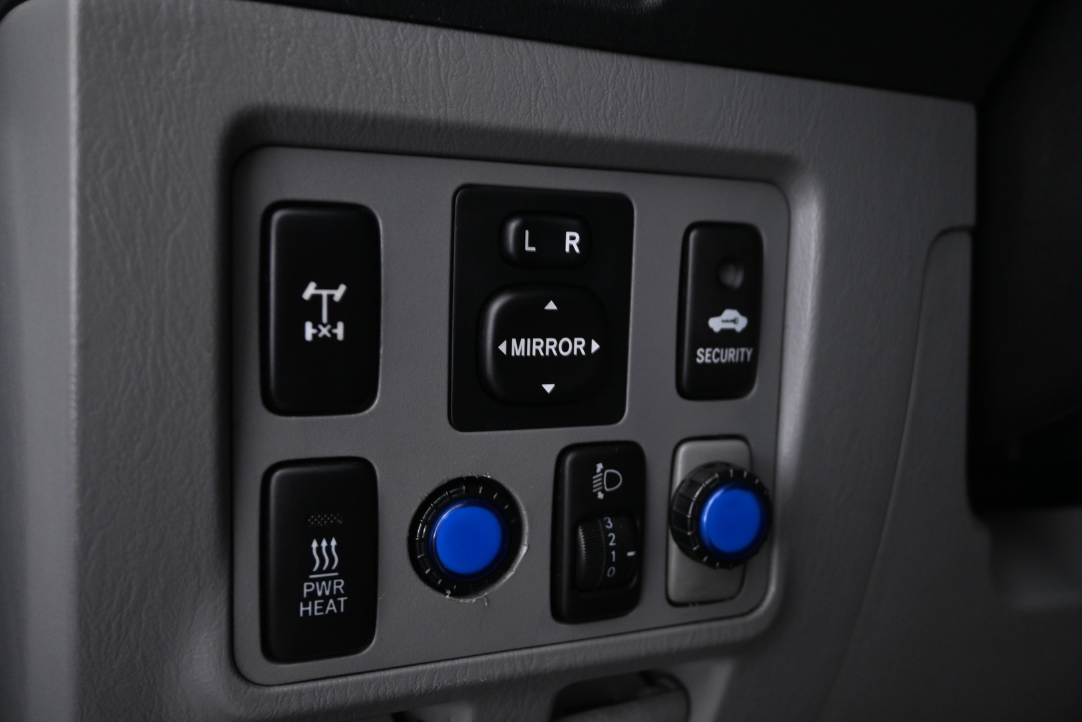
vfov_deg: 41.7
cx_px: 541
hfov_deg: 59.5
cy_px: 361
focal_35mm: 32
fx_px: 947
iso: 1600
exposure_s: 1/8
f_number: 4
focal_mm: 21
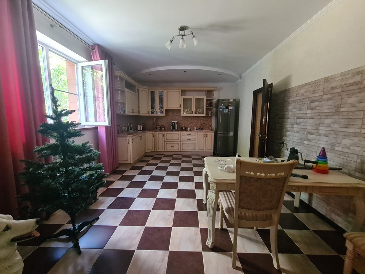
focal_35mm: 13
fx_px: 137
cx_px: 182
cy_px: 137
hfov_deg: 106.2
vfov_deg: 89.9
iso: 640
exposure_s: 1/33
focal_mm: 2.2
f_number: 2.2
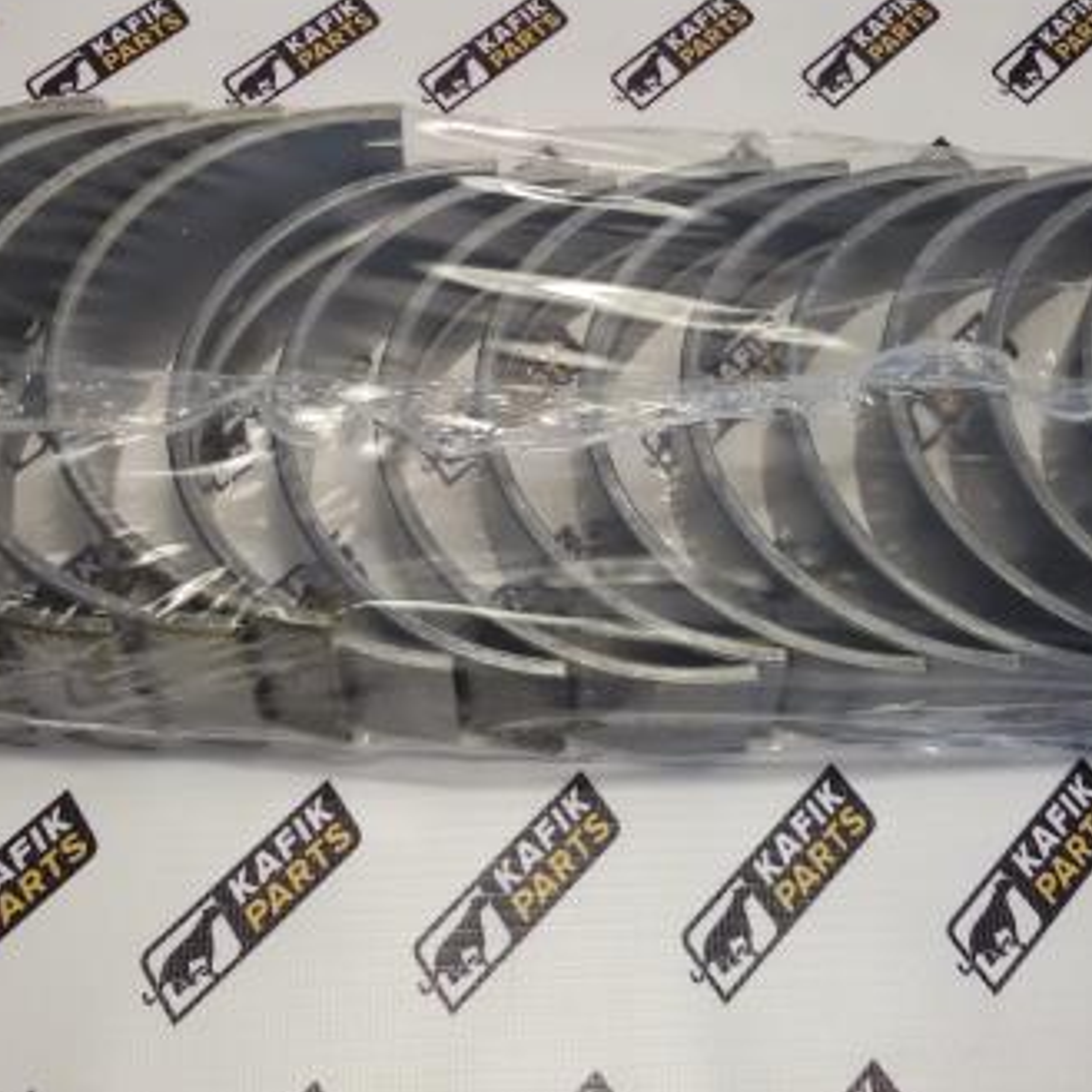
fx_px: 1606
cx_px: 548
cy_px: 463
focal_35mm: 45
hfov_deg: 37.6
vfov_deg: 37.5
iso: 50
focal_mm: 2.93
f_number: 2.4
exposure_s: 1/50
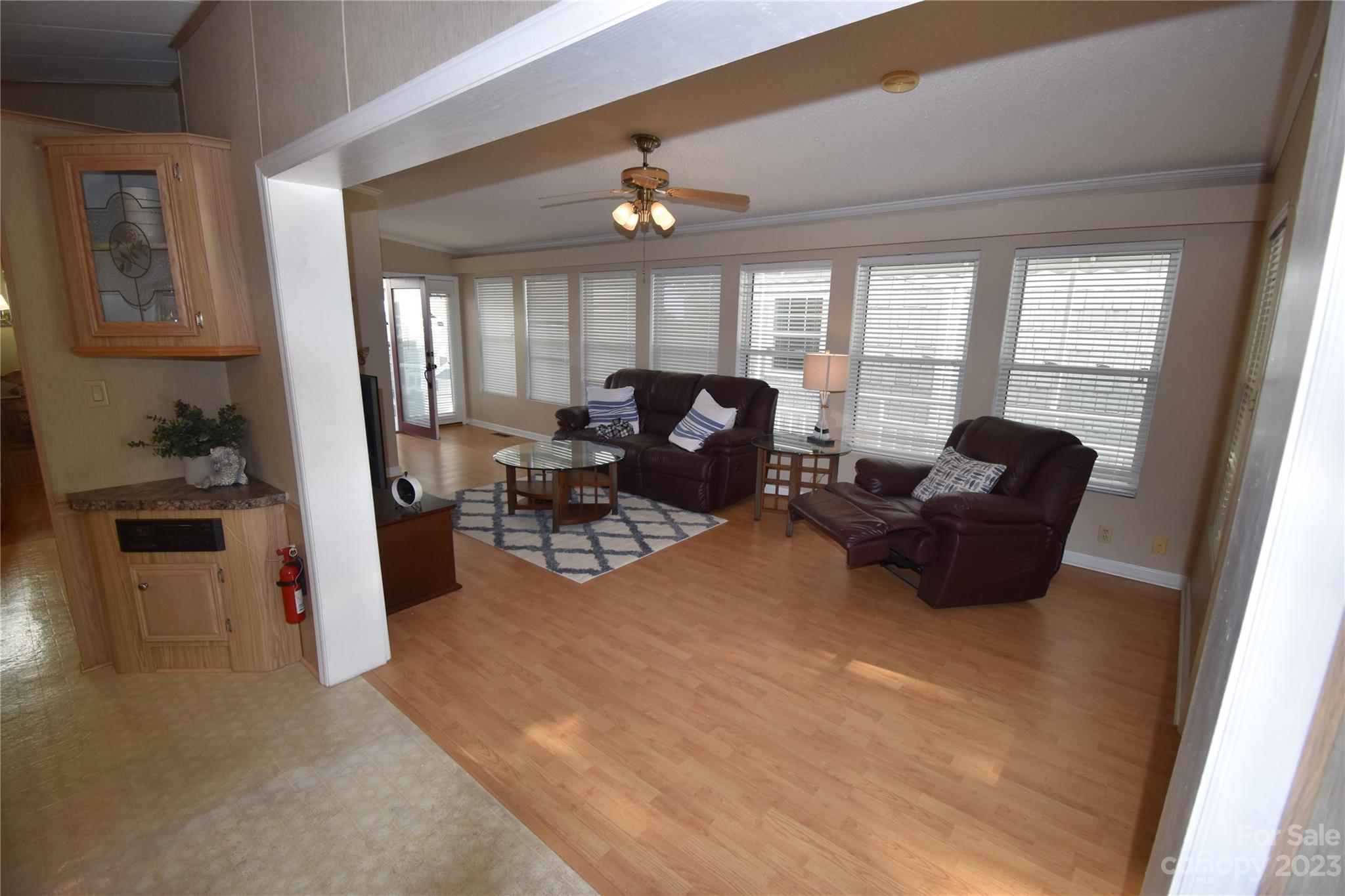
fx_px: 560
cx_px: 672
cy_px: 448
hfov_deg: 100.4
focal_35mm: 15
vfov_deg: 77.3
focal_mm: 10
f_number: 4.5
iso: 450
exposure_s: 1/250
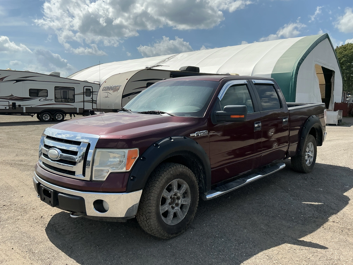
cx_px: 176
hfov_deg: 63.4
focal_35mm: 28
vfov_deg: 49.7
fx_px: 286
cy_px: 132
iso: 25
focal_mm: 3
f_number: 1.8
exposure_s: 1/2667
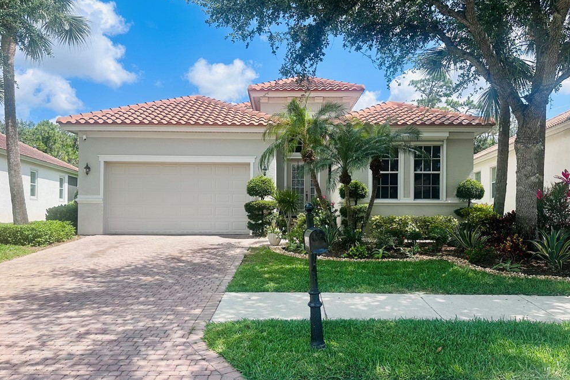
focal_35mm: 26
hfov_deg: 69.4
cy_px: 207
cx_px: 277
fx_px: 412
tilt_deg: +0.3
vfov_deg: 49.5
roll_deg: -0.5
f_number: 1.78
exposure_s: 1/3155
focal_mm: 6.86
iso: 80
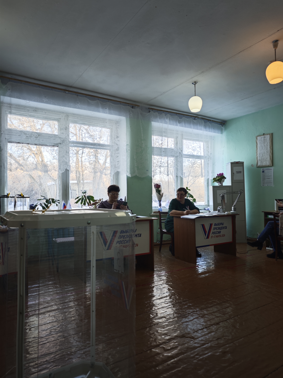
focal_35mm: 23
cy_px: 189
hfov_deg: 58.9
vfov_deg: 73.9
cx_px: 142
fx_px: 251
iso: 100
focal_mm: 6.68
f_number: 1.42
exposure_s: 1/101
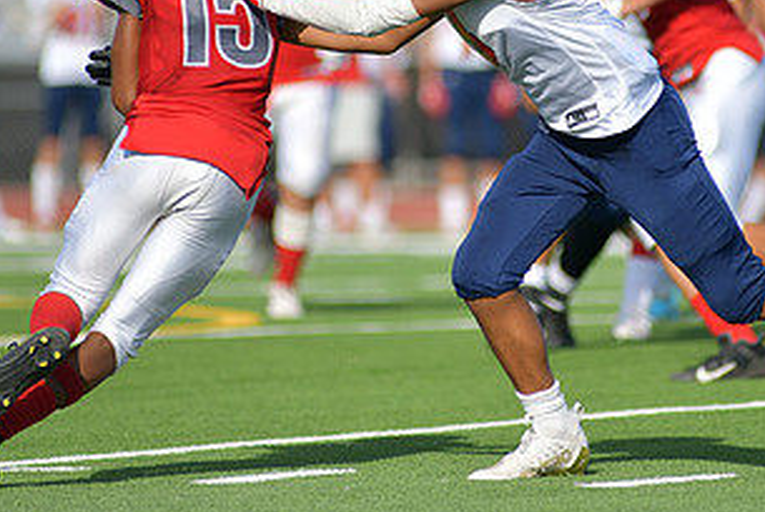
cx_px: 499
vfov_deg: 2.4
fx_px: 12124
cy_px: 112
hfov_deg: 3.6
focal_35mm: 570
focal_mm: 300
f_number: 3.5
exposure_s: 1/2000
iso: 90
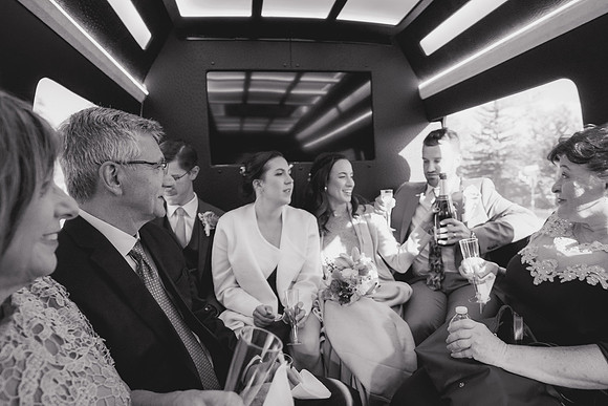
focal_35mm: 21
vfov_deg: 60.3
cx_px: 304
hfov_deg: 82.1
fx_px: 349
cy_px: 203
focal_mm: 18
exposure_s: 1/100
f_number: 2.8
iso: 3200
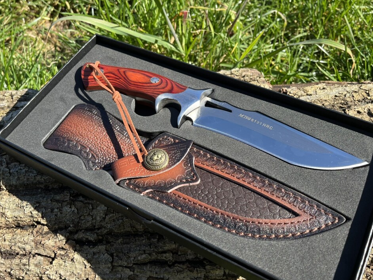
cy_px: 151
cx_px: 187
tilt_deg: -50.7
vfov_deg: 42.9
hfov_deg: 55.3
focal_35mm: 33
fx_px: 356
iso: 50
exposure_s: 1/983
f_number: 1.6
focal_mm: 5.1
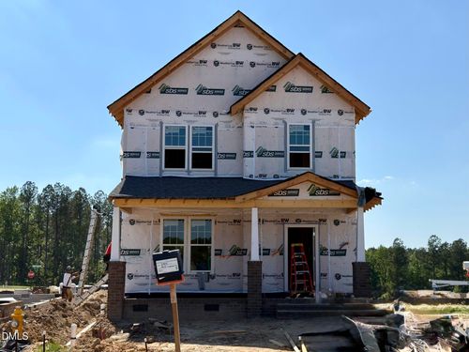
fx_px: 555
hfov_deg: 45.8
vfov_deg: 35.1
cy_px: 176
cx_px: 234
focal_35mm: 41
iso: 64
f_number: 1.78
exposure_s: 1/8000
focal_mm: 6.76
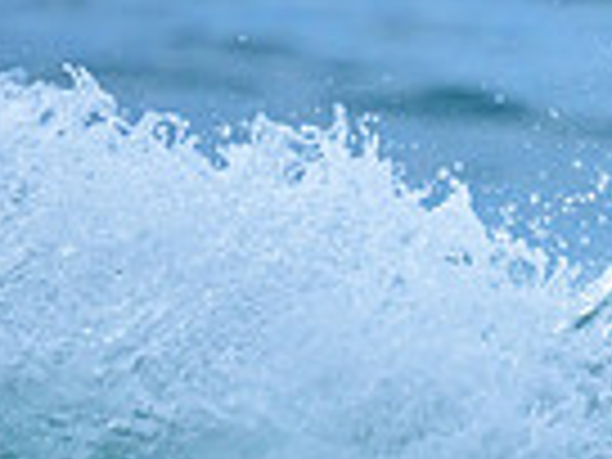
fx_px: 77914
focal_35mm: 4407
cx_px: 1051
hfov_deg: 0.5
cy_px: 612
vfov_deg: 0.3
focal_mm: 800
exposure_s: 1/3200
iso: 450
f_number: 6.3
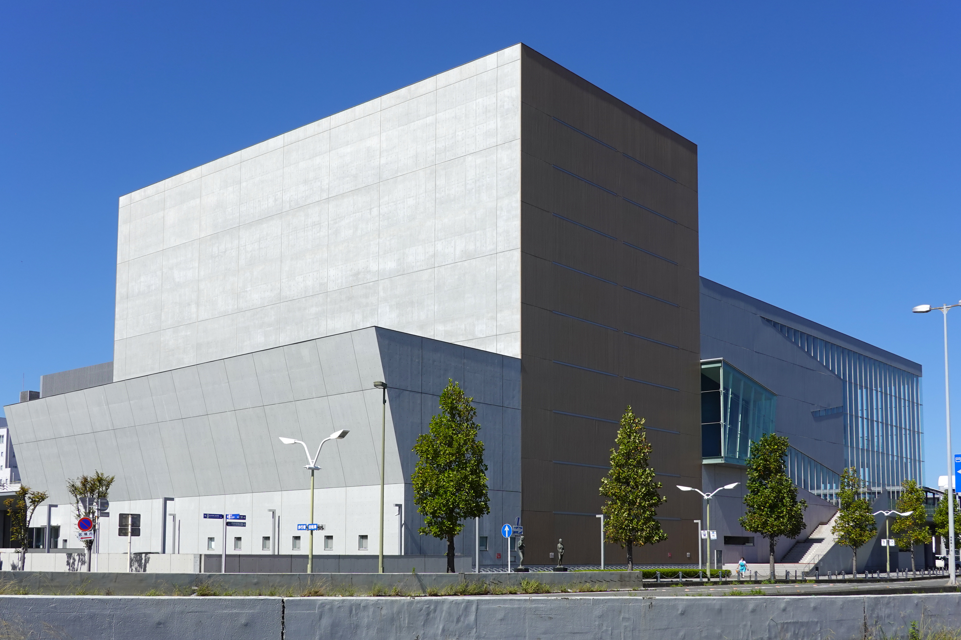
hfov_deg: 50.7
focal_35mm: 38
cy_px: 320
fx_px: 1014
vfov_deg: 35.1
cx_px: 480
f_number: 7.1
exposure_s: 1/400
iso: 100
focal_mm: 14.12
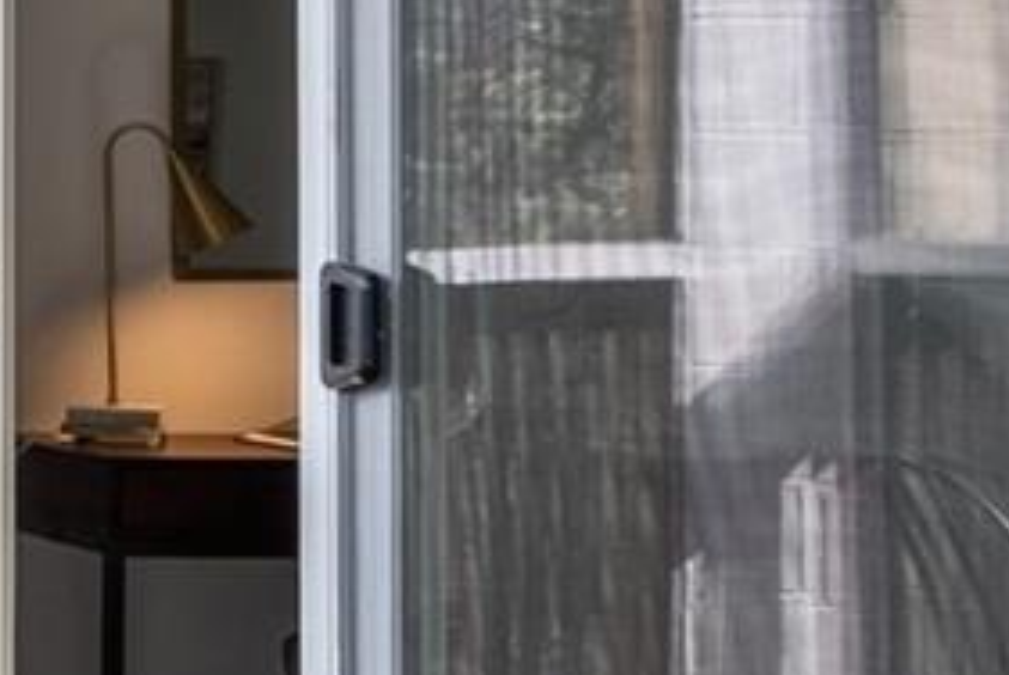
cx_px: -1002
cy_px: 233
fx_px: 2553
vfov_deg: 15.0
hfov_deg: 16.8
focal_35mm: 91
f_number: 8
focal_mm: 16
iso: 200
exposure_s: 1/25
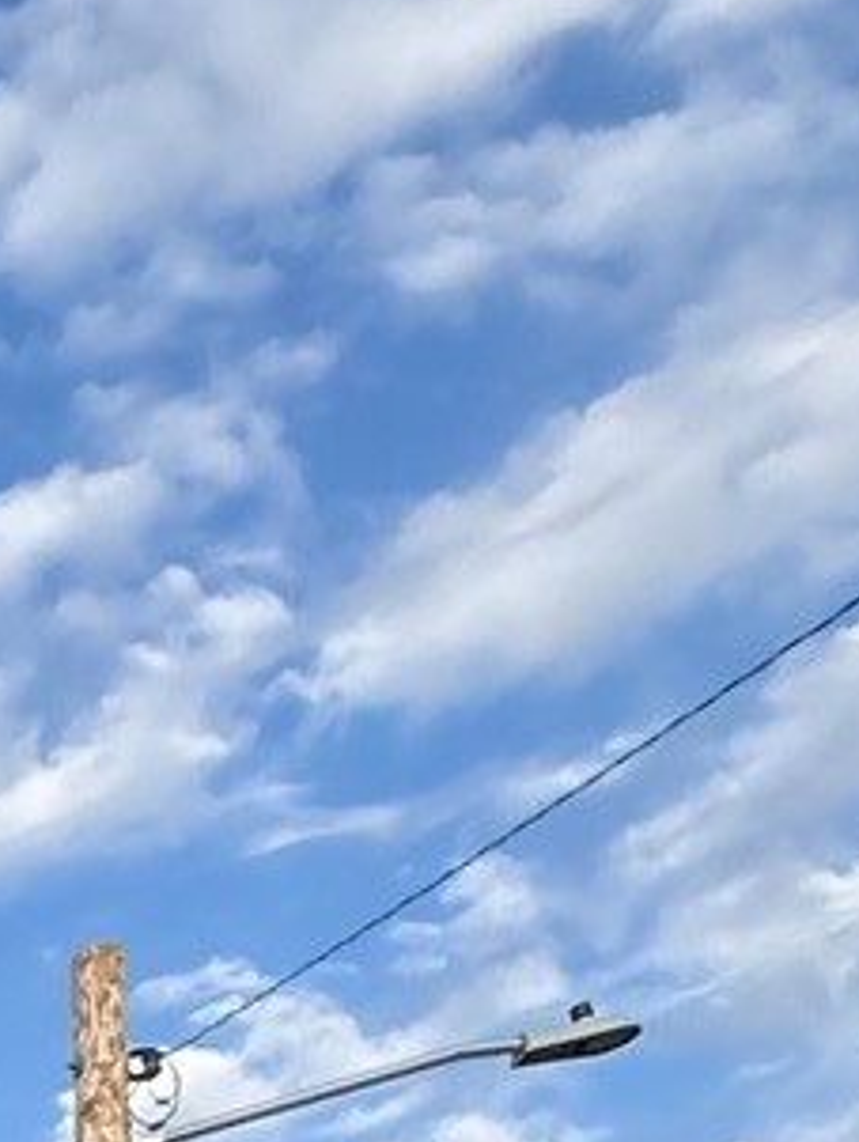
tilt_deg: +1.1
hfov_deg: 12.7
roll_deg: -0.4
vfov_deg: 16.3
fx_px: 2941
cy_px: 2360
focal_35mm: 89
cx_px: -1234
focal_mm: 2.22
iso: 50
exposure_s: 1/1259
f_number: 2.2
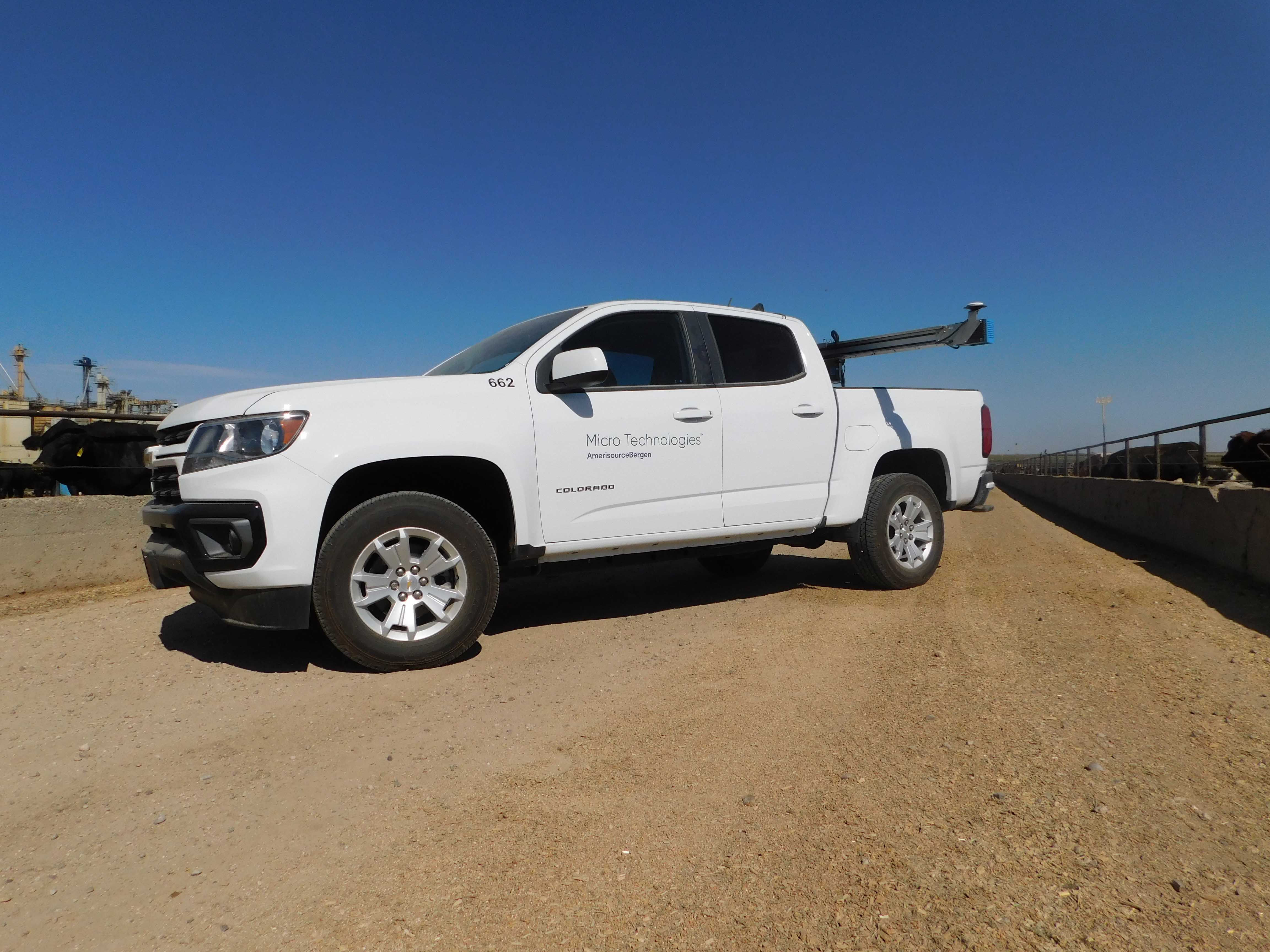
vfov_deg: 58.9
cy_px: 476
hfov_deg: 73.9
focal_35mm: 23
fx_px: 844
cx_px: 635
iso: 125
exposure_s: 1/1250
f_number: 6
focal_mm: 4
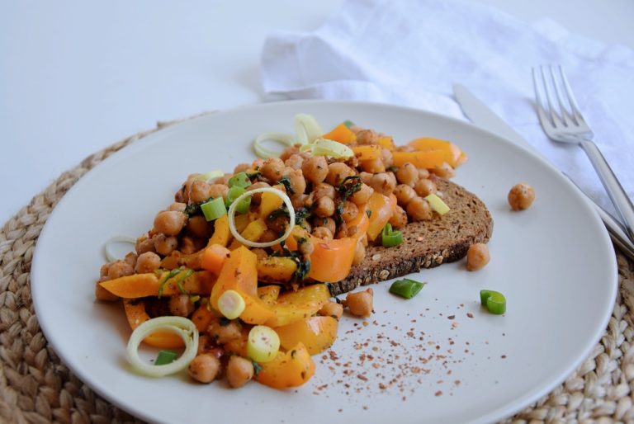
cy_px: 212
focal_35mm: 68
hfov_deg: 29.8
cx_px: 317
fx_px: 1190
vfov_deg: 20.2
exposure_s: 1/20
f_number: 5
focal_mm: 45
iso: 100
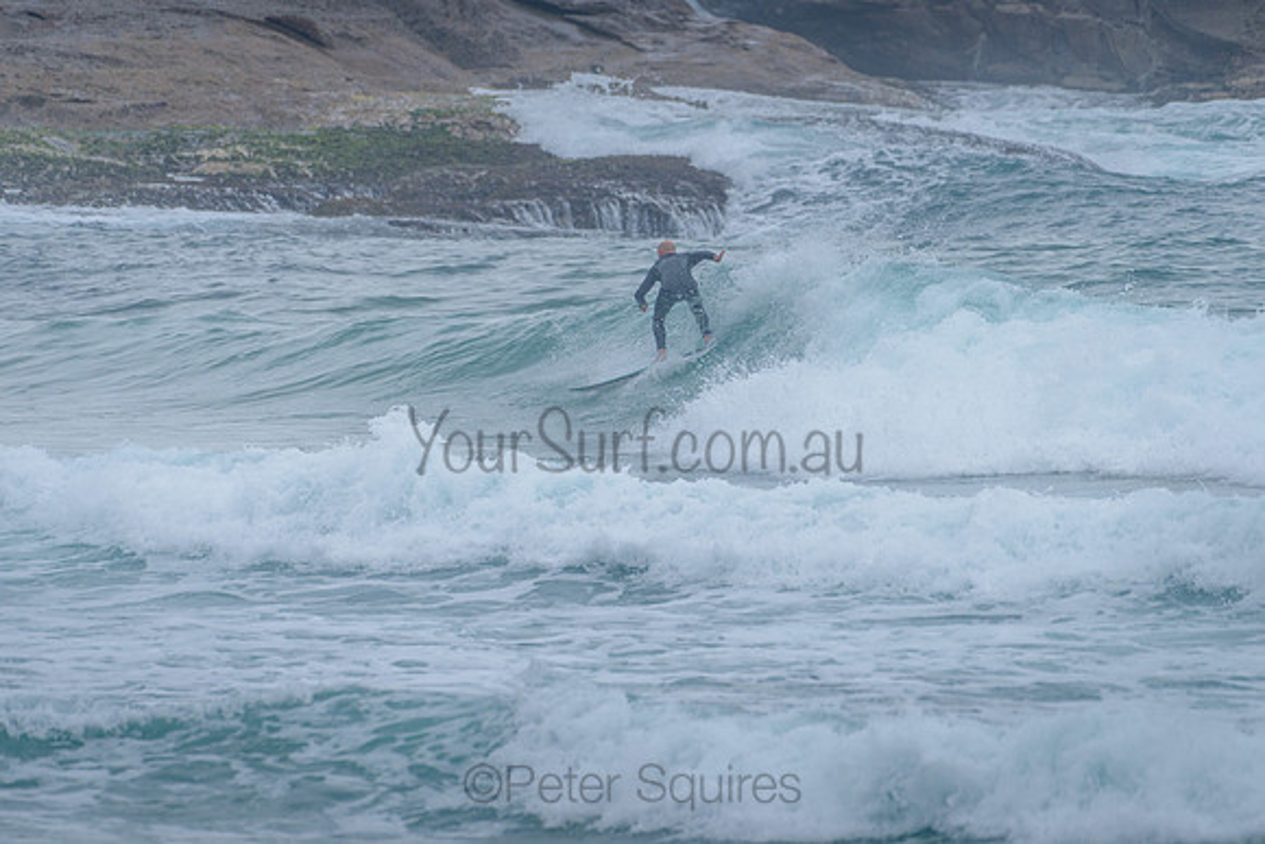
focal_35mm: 613
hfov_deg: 3.4
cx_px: 634
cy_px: 328
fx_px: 21536
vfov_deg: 2.2
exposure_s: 1/1250
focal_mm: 500
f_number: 5.6
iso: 450
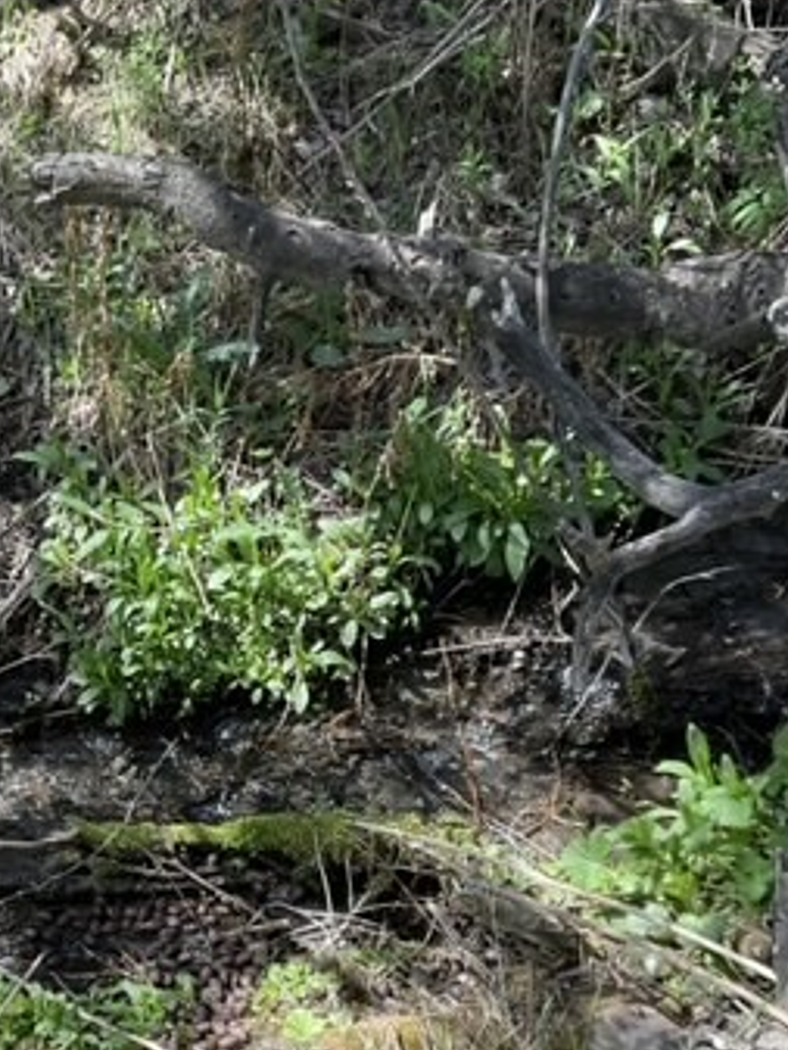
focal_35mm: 55
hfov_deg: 26.1
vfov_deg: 34.6
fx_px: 1668
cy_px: 701
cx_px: 162
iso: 16
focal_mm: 3
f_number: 1.8
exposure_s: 1/150
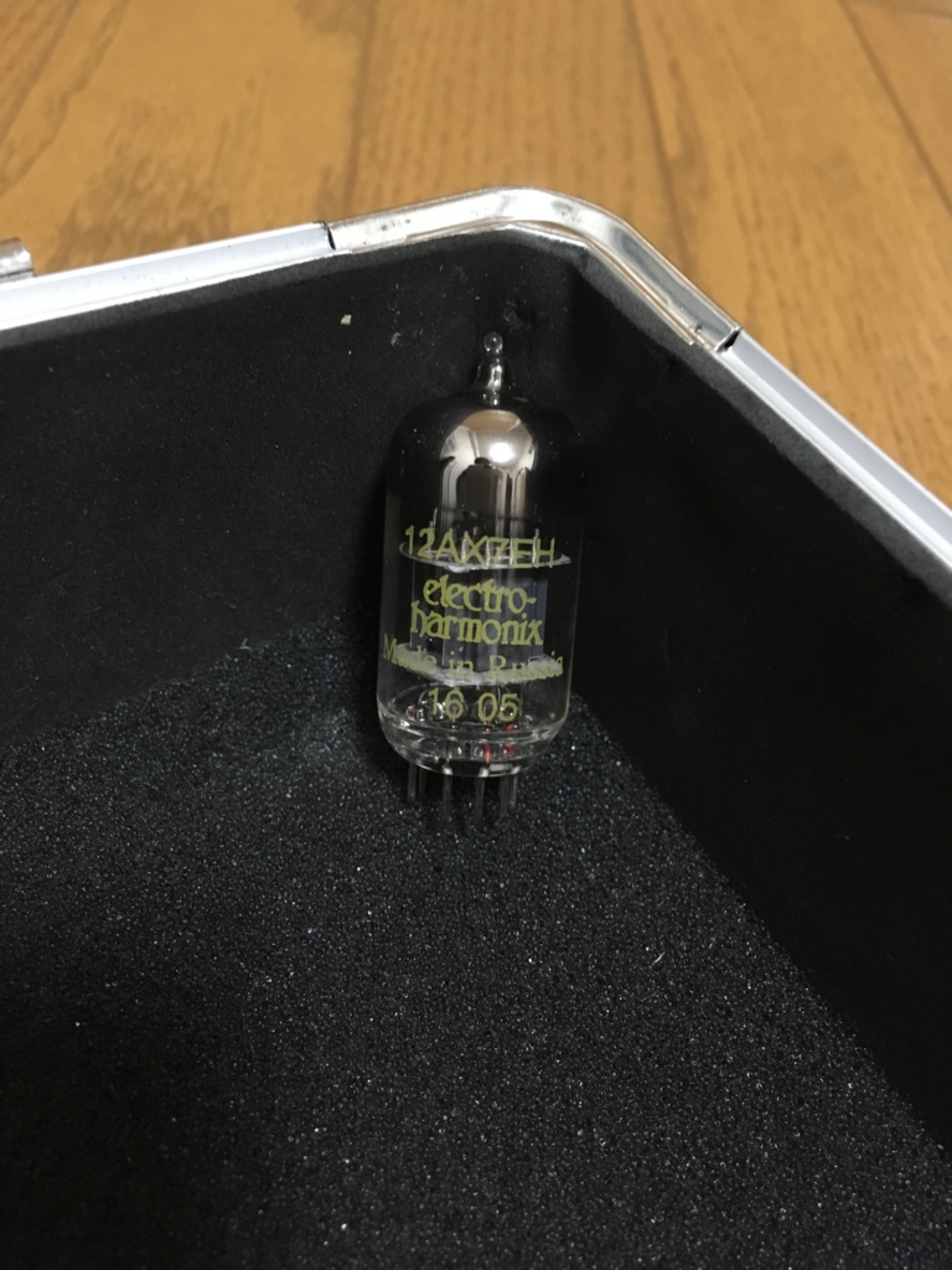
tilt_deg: -49.5
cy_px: 635
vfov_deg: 61.7
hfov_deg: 48.2
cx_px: 476
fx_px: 1063
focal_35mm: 29
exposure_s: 1/15
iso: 400
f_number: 2.2
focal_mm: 4.15
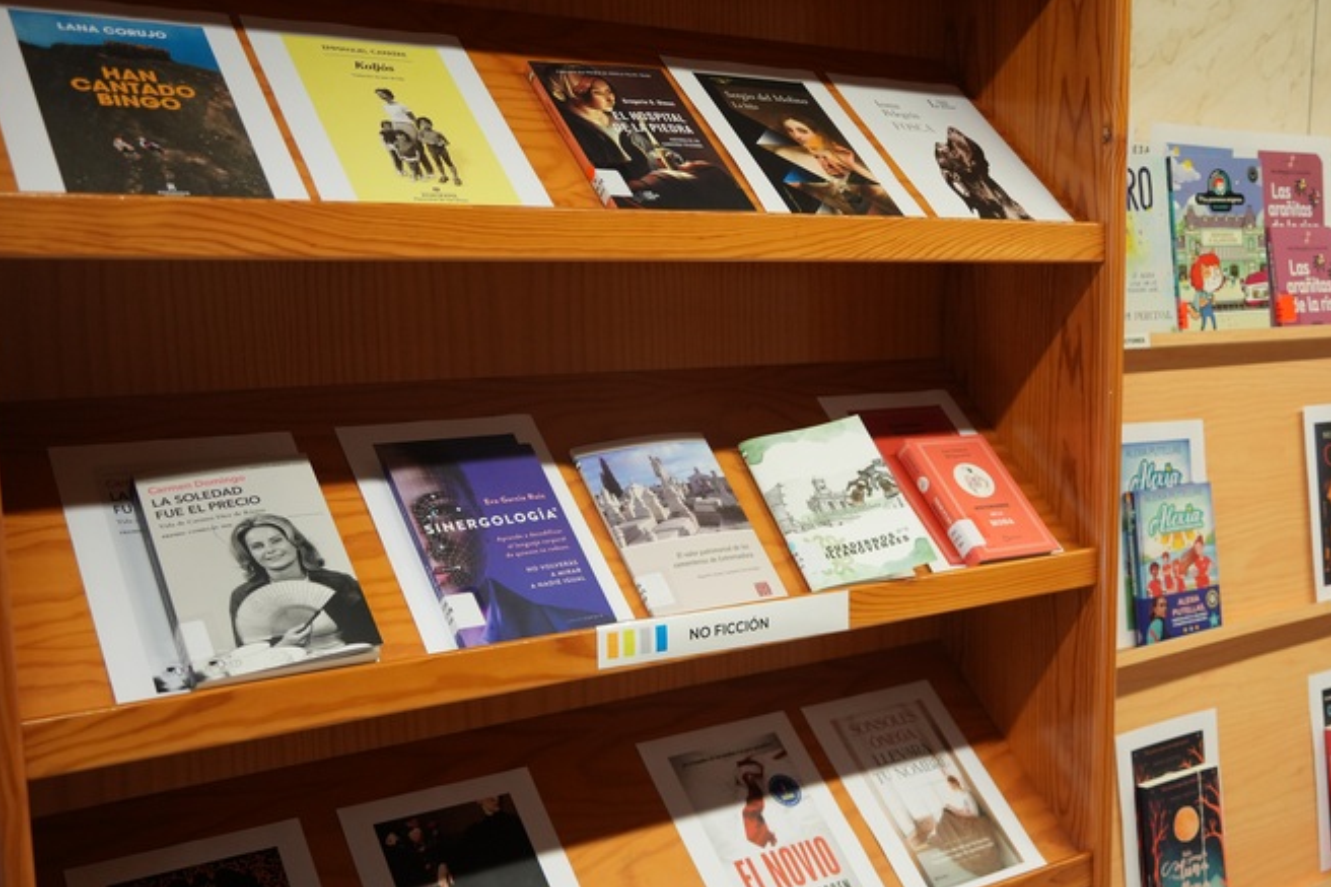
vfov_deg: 34.1
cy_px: 521
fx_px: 1441
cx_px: 765
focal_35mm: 39
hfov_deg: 49.4
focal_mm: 32
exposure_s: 1/160
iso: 1600
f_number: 3.2
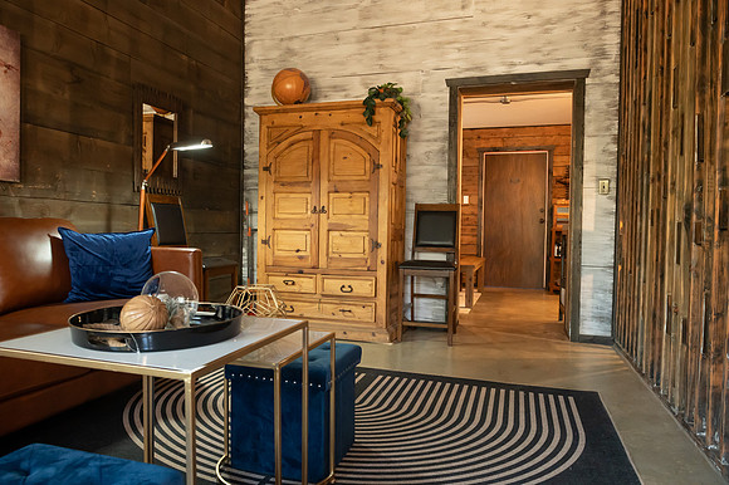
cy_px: 243
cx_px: 361
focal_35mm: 24
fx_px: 493
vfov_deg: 52.4
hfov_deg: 73.0
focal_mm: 24
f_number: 5
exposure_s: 1/80
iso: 6400
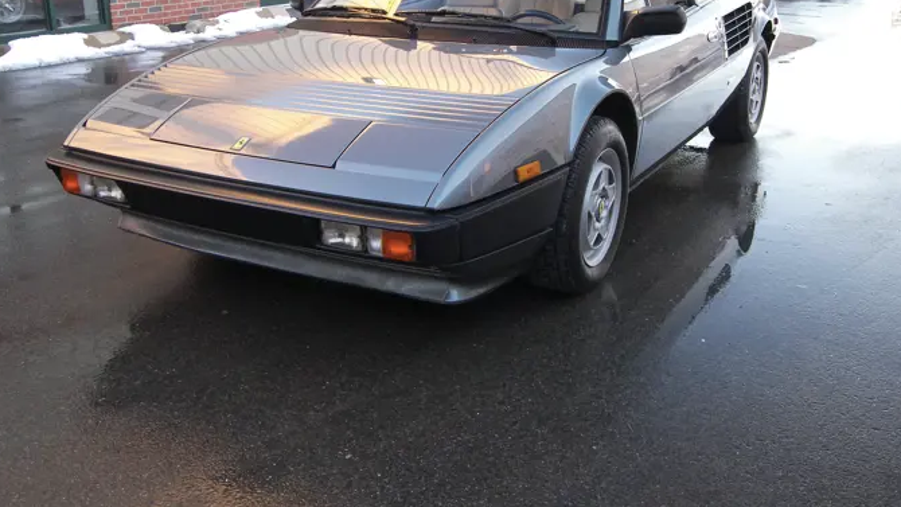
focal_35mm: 40
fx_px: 956
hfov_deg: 50.5
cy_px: 186
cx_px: 447
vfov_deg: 29.6
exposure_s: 1/13
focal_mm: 7.5
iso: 100
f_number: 3.2
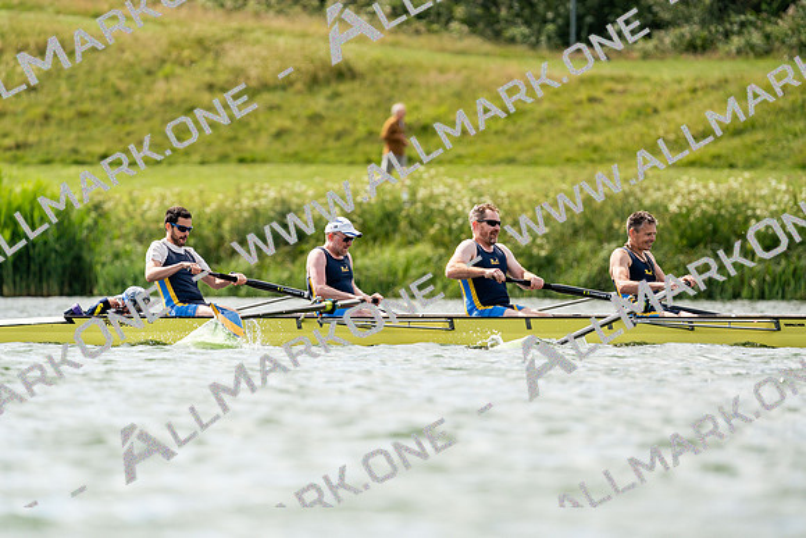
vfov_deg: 2.8
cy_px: 269
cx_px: 403
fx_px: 10950
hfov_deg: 4.2
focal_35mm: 489
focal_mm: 489
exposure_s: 1/2000
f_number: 6.3
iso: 400
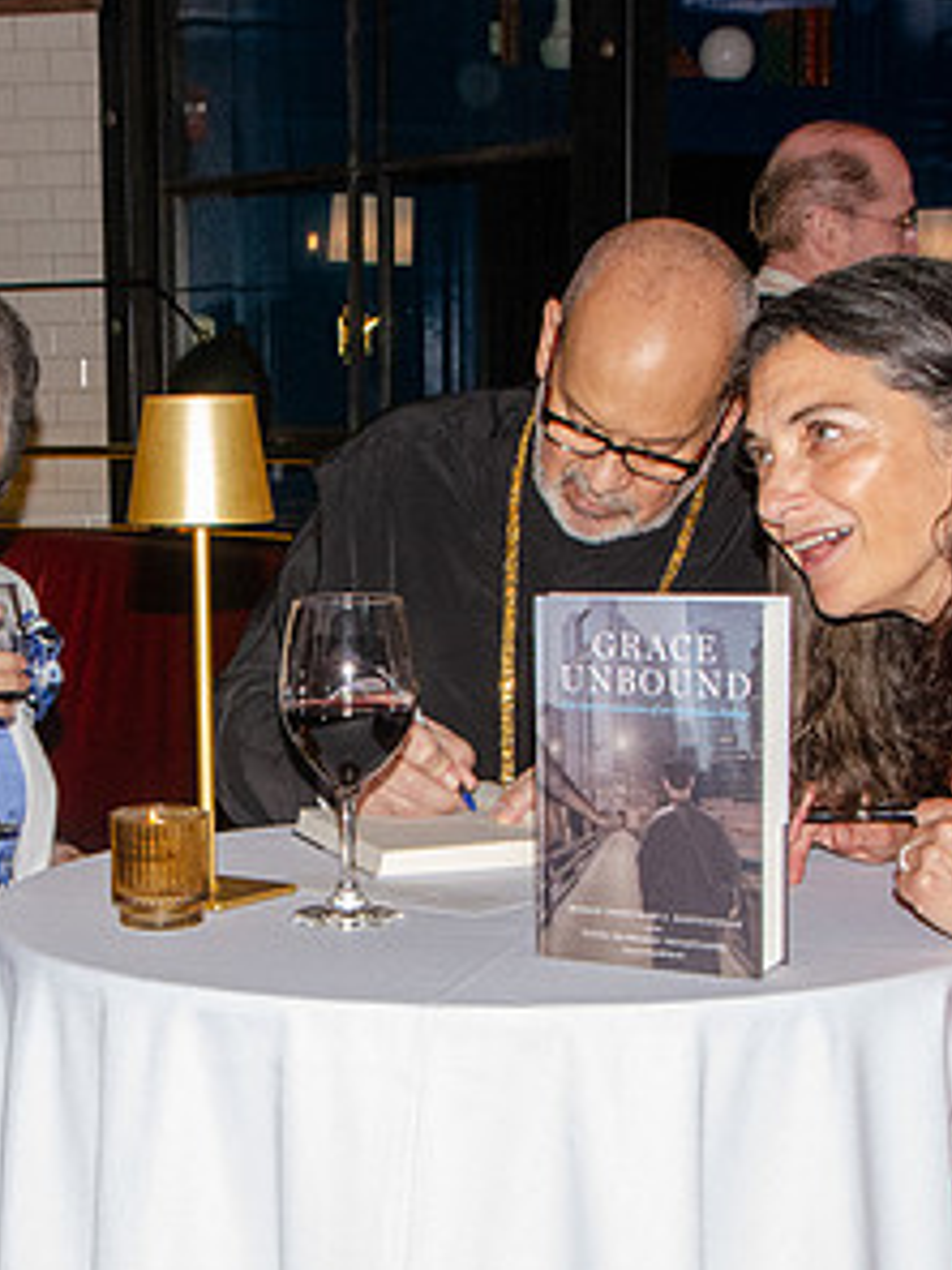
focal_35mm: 62
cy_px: 678
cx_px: 206
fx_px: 2273
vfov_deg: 31.2
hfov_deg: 23.3
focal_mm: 22
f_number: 14
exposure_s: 1/160
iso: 2500
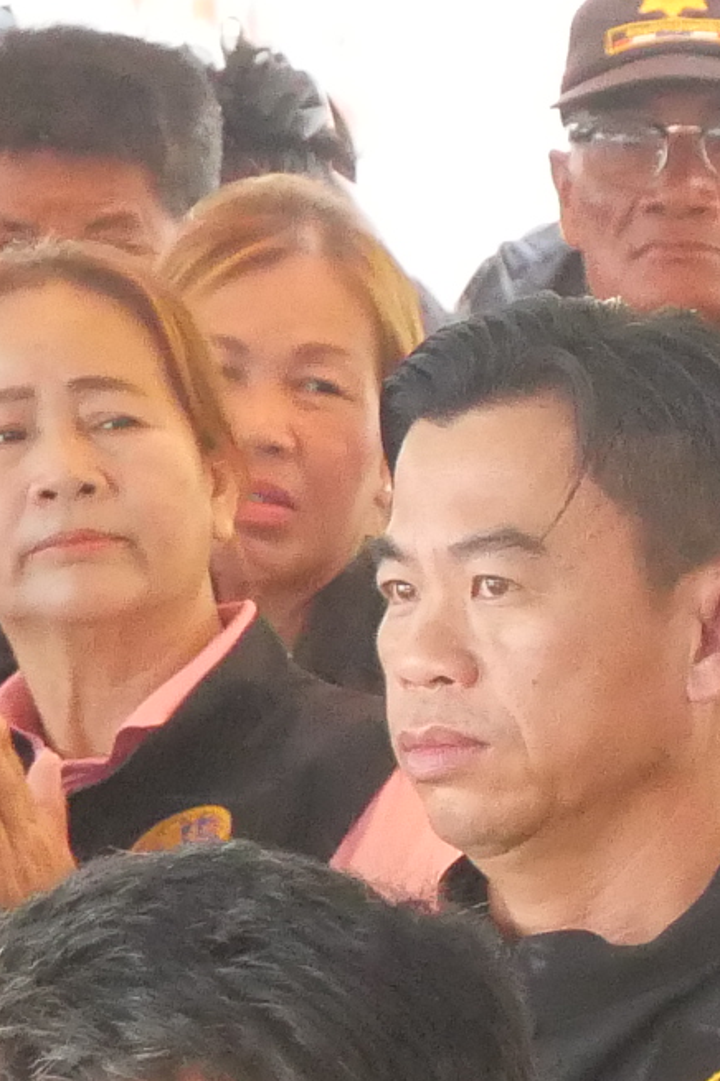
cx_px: 2340
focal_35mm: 494
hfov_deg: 2.7
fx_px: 14819
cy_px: 1921
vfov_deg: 4.1
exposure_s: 1/250
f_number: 6.3
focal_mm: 42
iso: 3200
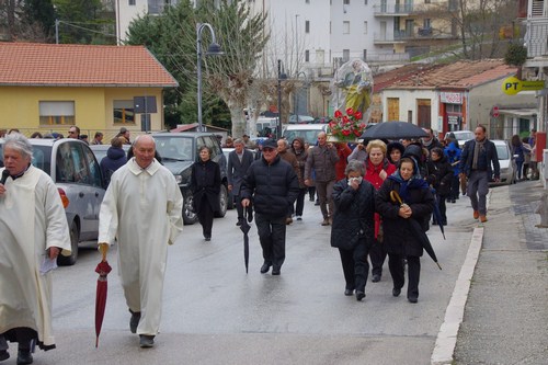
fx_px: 1369
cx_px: 274
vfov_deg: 15.2
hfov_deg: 22.6
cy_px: 182
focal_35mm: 90
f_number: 8
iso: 500
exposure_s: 1/250
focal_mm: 60
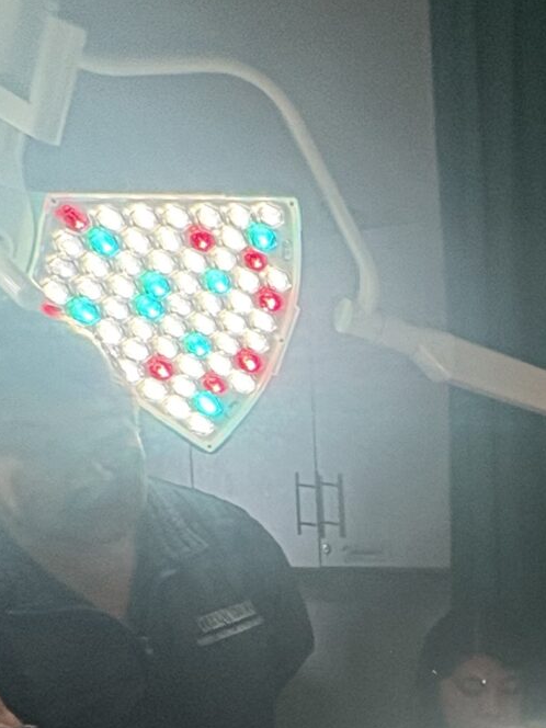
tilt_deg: -8.7
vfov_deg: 32.3
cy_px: 749
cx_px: 978
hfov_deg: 19.9
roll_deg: -2.6
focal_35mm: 54
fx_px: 1136
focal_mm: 2.22
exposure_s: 1/56
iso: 250
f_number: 2.2
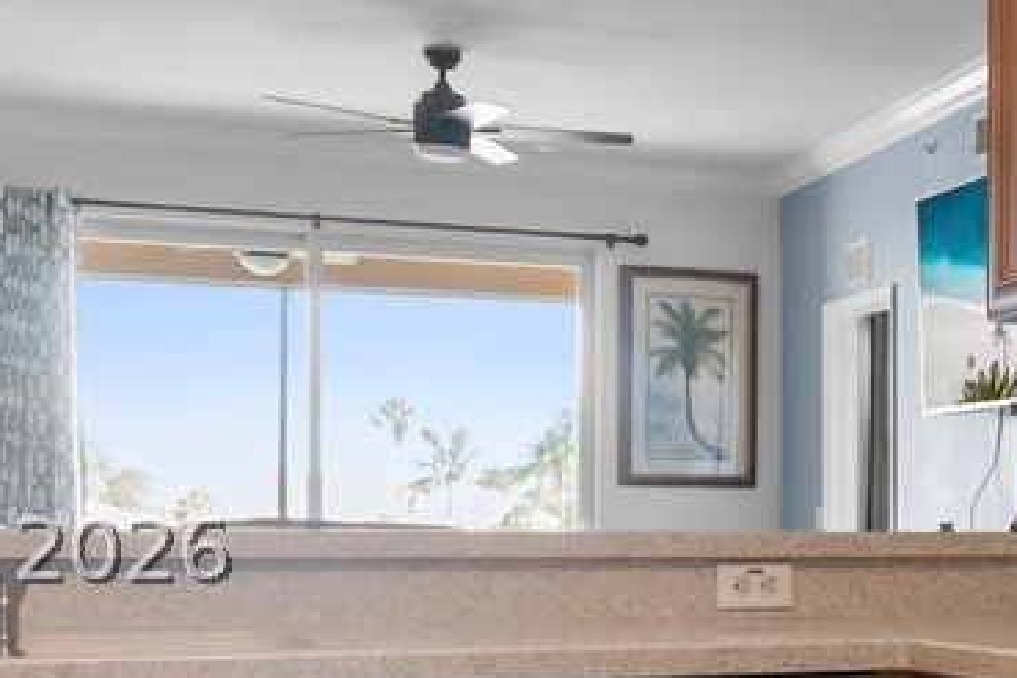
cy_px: 544
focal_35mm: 69
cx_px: 1313
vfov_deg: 19.5
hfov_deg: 25.3
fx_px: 1949
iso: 800
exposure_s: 1/13
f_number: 4.5
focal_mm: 10
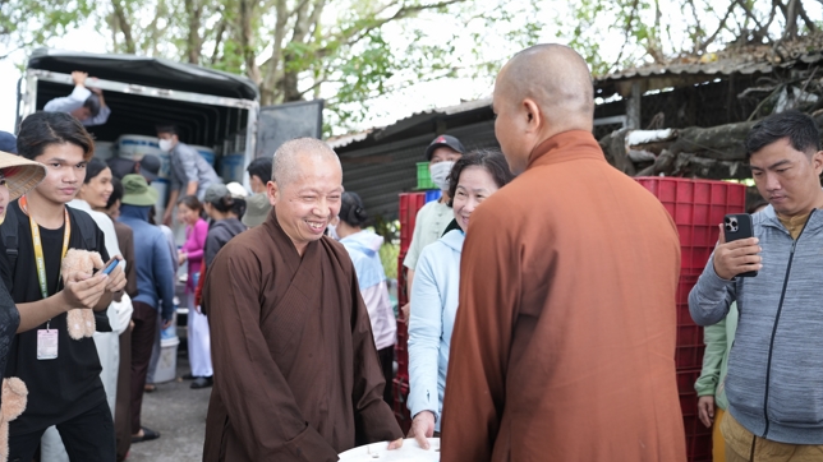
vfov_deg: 32.0
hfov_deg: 54.0
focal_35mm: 37
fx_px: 807
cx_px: 414
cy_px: 251
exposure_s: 1/200
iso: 500
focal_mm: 35
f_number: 2.8
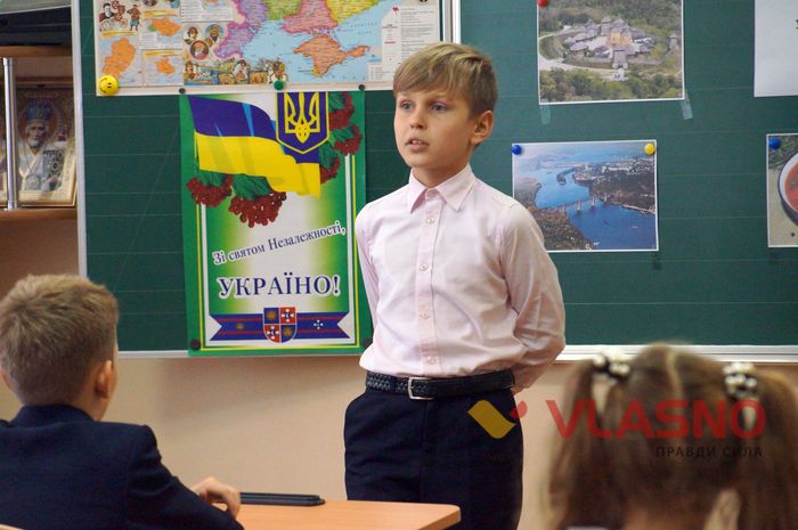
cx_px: 399
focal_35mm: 202
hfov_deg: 10.2
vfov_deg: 6.8
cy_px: 265
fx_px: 4483
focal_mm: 135
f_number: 5.6
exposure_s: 1/125
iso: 3200
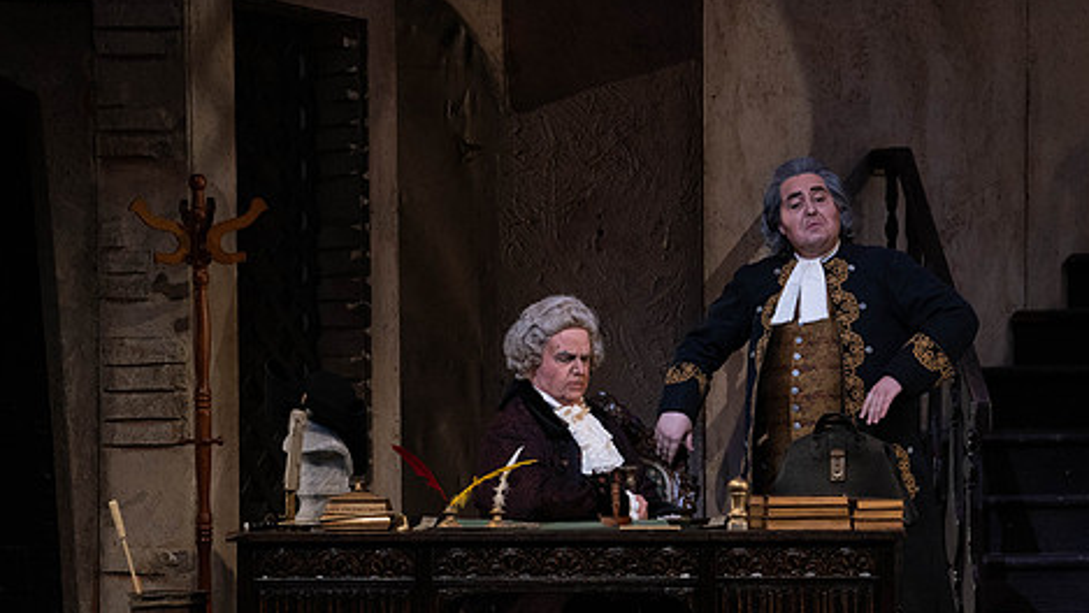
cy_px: 419
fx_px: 7480
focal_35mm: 259
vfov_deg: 4.7
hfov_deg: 8.3
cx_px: 560
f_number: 9
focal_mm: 200
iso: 3200
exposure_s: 1/250
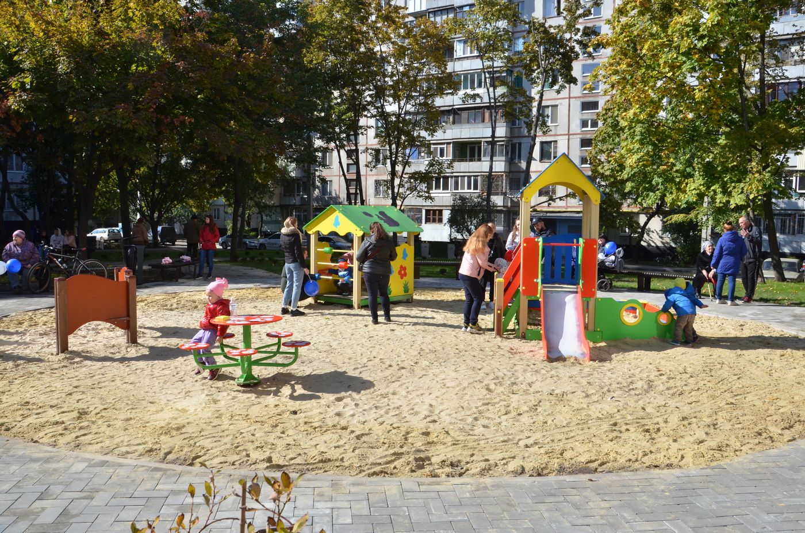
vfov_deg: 41.5
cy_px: 266
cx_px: 402
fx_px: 703
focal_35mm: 32
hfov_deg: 59.6
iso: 320
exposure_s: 1/400
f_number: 14
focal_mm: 21
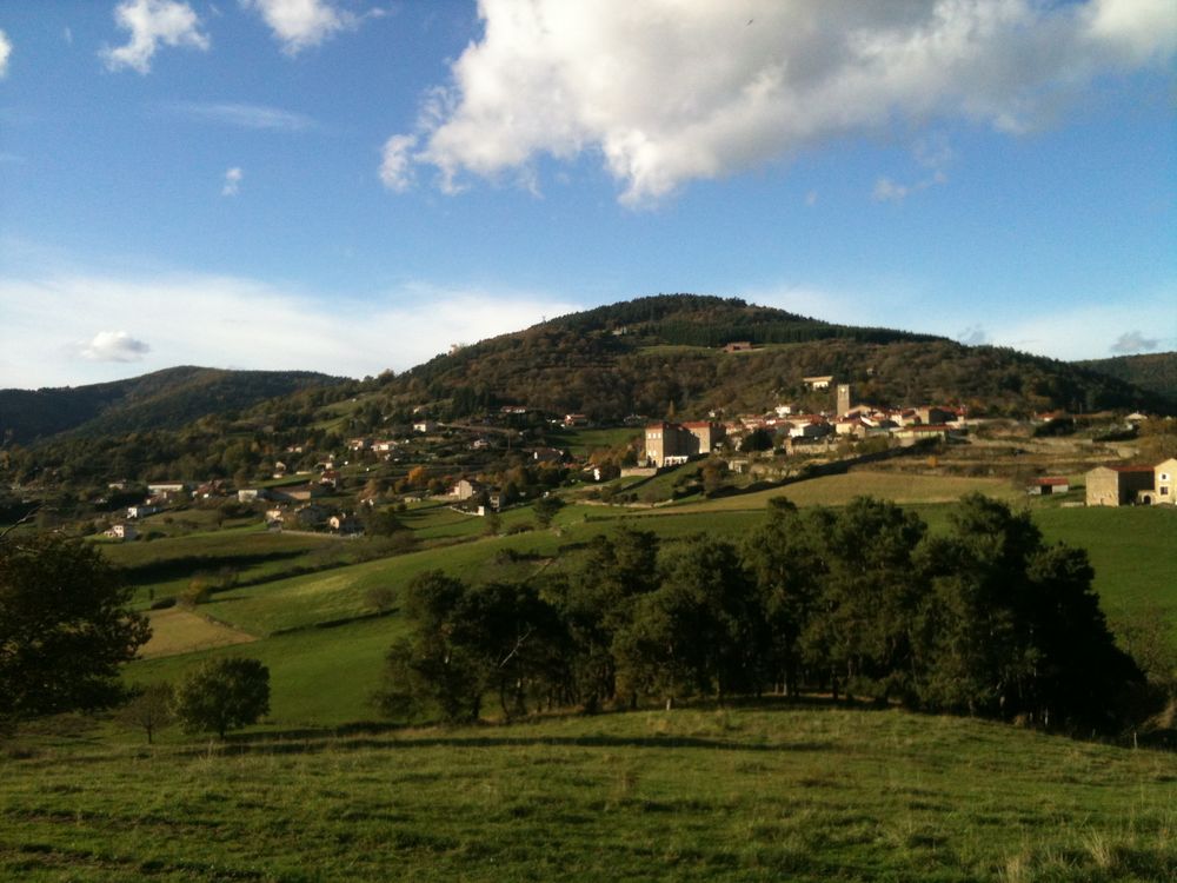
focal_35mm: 35
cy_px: 442
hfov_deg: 52.6
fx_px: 1190
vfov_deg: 40.7
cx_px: 588
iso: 64
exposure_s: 1/888
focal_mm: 3.85
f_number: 2.8
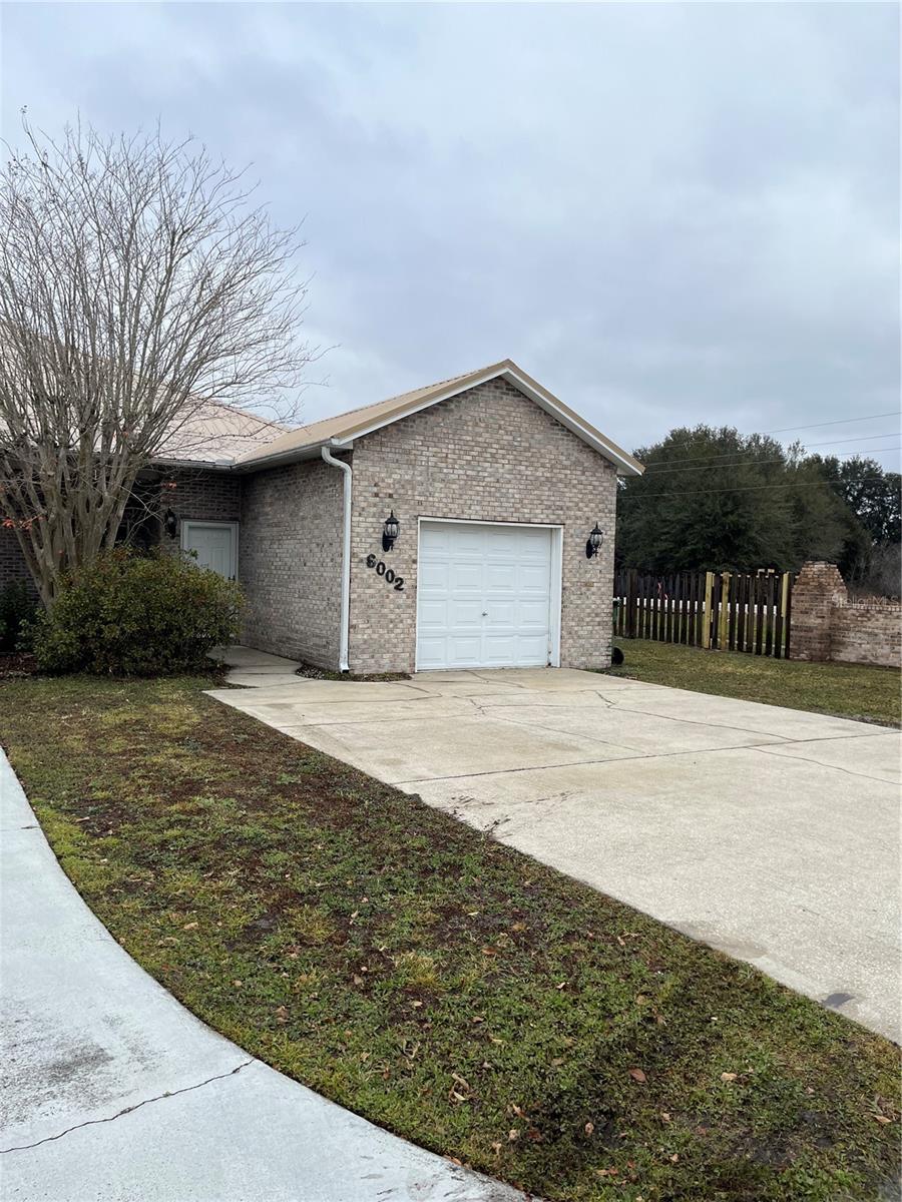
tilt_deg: -4.2
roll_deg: +0.2
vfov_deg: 67.3
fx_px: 903
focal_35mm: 26
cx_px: 451
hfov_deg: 53.1
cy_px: 601
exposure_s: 1/2967
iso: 50
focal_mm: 5.1
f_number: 1.6
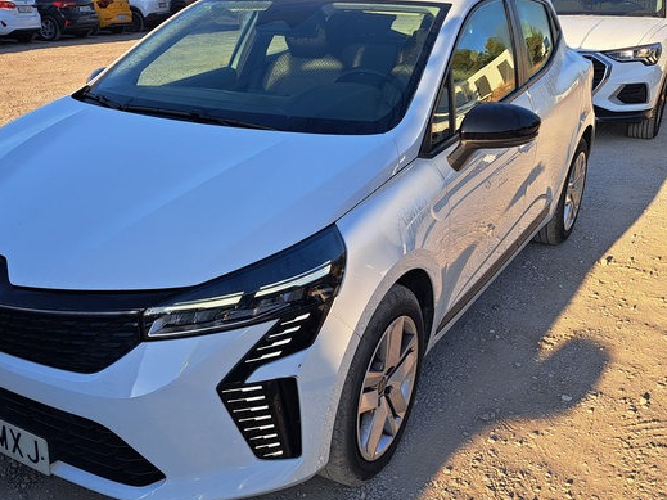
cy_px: 234
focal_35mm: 37
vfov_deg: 38.6
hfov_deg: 48.5
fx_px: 713
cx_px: 180
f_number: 1.8
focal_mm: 5.23
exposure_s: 1/623
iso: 50
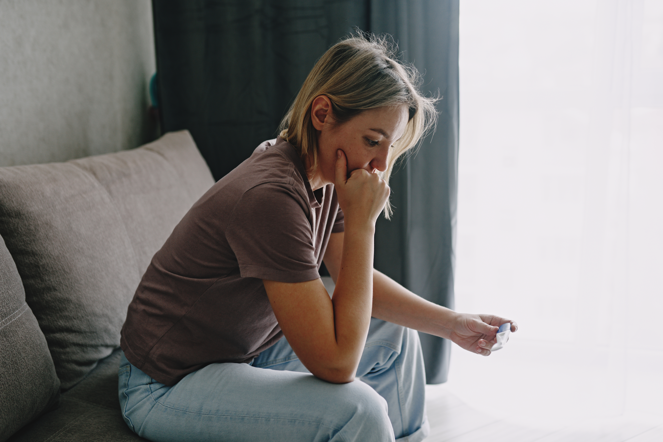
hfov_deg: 54.4
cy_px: 221
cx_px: 332
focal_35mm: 35
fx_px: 645
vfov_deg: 37.9
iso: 100
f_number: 2
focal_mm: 35
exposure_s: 1/200
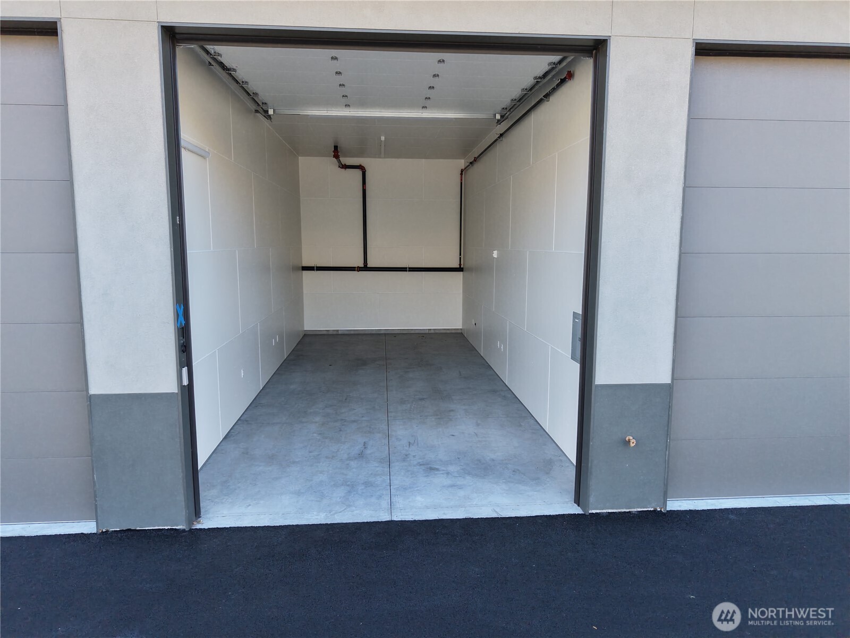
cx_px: 425
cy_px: 319
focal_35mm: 24
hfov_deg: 71.6
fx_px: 589
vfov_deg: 56.8
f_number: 1.8
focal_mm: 8.67
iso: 100
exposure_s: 1/200
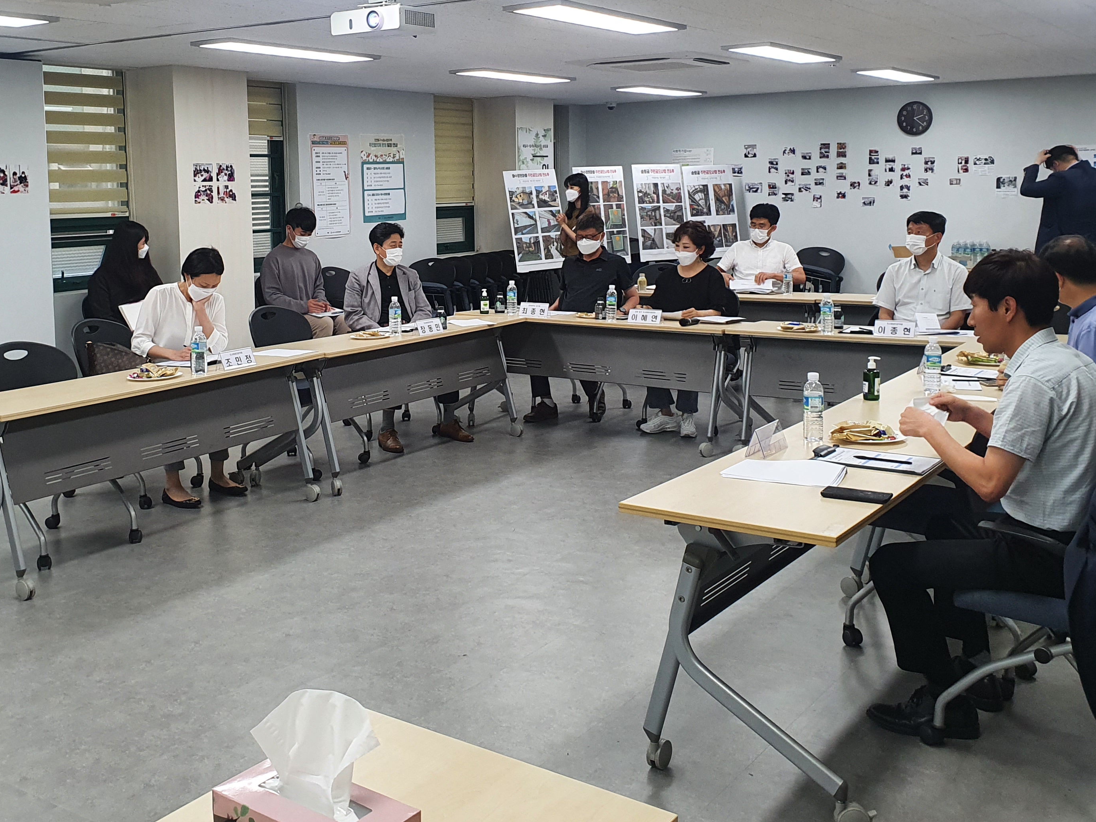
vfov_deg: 37.4
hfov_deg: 48.8
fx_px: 1203
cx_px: 475
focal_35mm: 38
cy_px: 288
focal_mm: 4.32
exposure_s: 1/120
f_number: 2.4
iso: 160
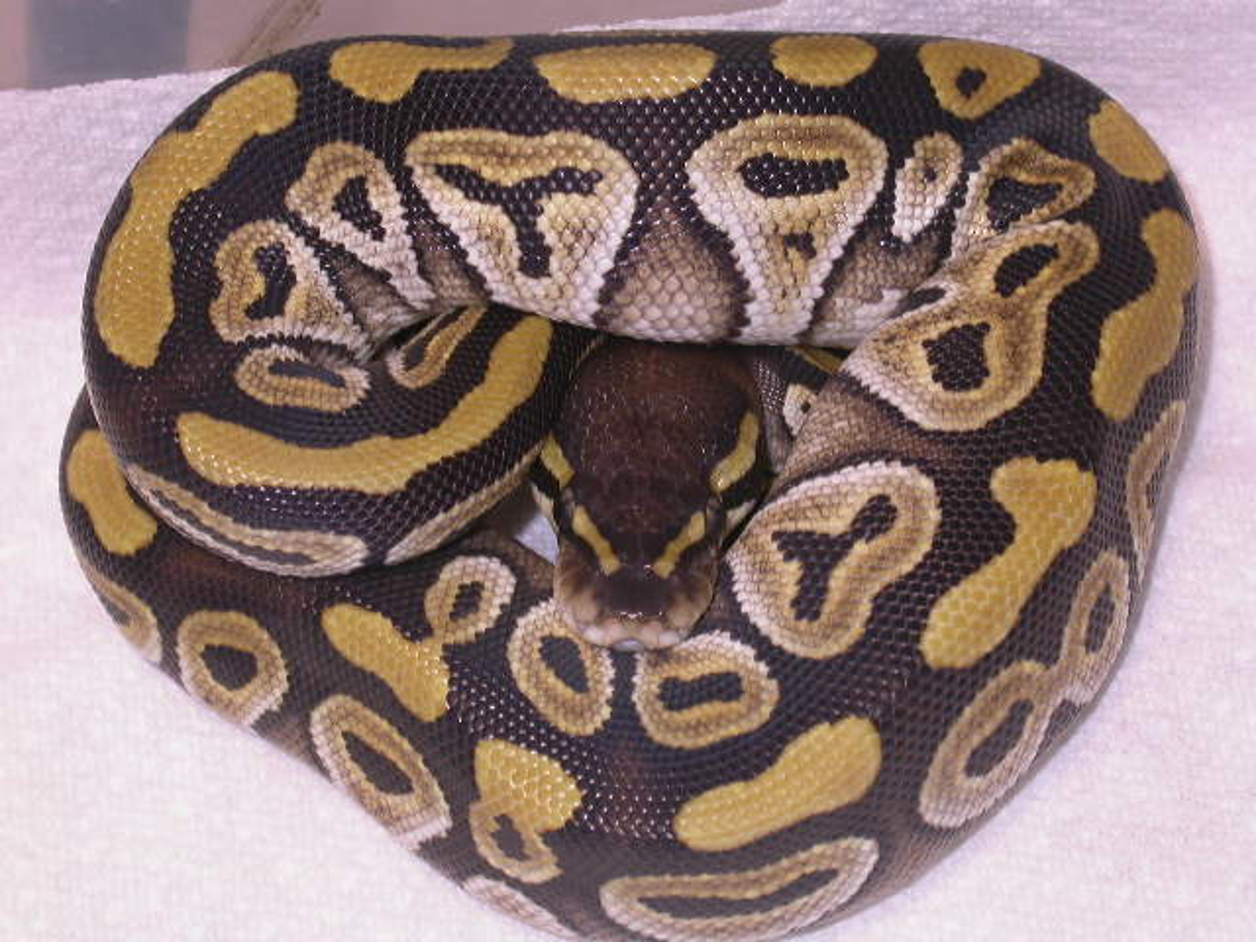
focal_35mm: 148
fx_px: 5370
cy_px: 471
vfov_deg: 10.0
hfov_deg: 13.3
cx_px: 628
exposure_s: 1/60.3
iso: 100
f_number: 4.9
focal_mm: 30.6
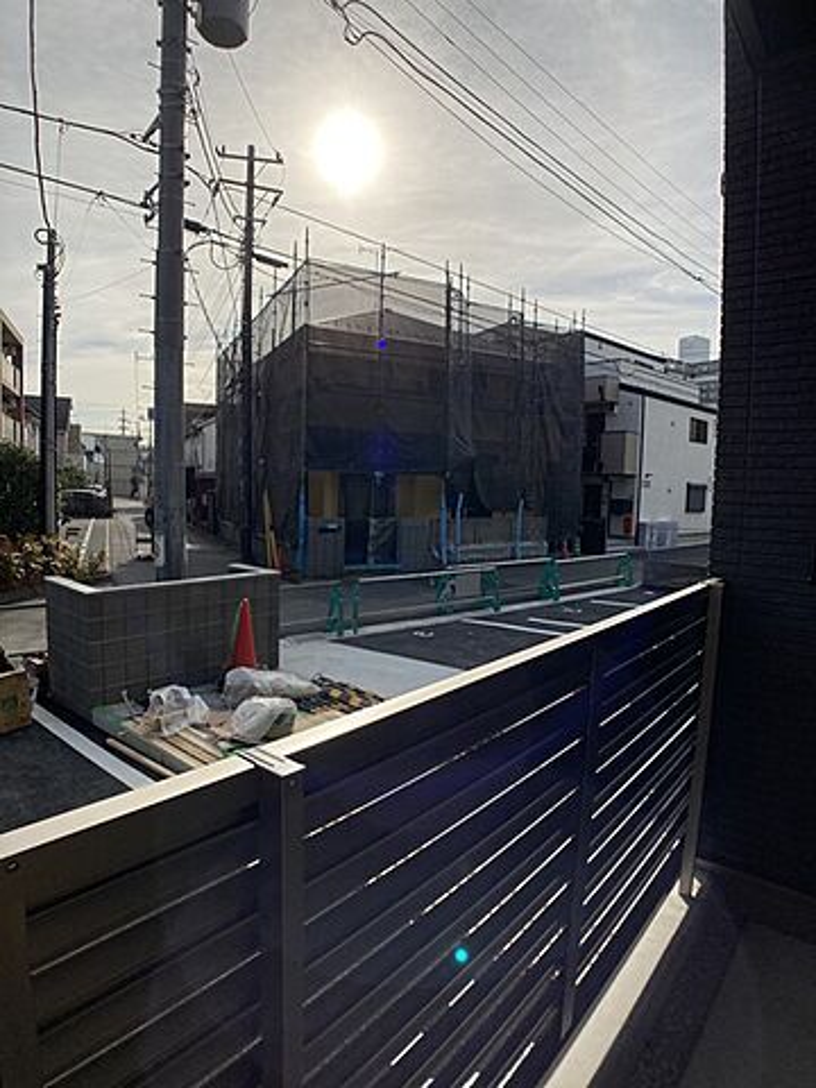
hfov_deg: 49.7
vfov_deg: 63.4
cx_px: 408
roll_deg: -2.1
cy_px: 544
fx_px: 880
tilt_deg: -4.5
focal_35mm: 28
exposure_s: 1/4000
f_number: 1.8
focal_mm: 3.99
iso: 25
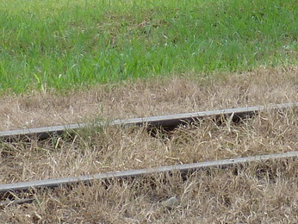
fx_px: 1671
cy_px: -145
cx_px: 289
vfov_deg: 7.5
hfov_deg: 10.1
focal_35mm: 194
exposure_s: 1/200
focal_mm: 6.9
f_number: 4
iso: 80
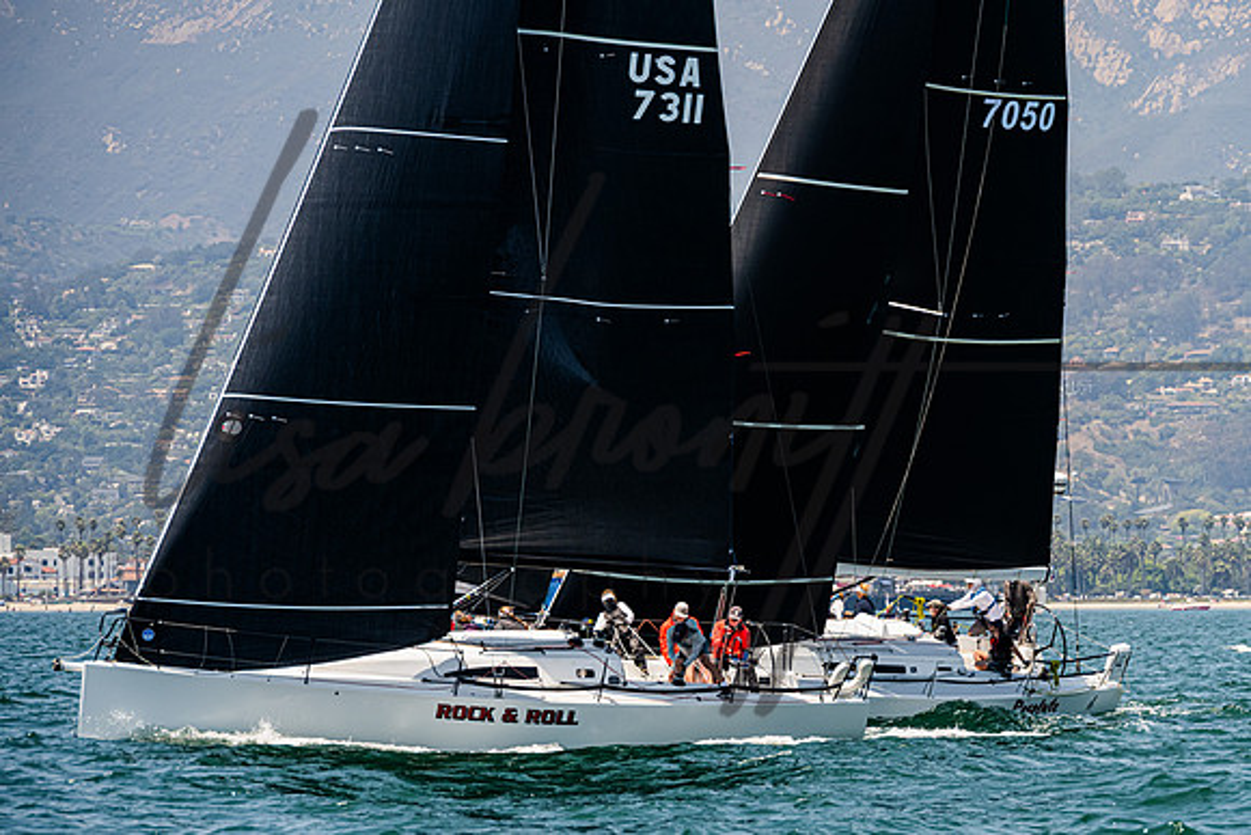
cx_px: 786
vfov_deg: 4.9
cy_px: 512
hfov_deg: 7.4
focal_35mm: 280
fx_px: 9717
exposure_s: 1/1600
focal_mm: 220
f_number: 8
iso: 500
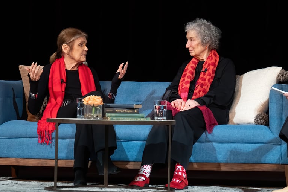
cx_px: 141
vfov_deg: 6.0
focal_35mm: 229
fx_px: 1832
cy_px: 95
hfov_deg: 9.0
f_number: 4
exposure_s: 1/200
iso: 5000
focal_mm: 146
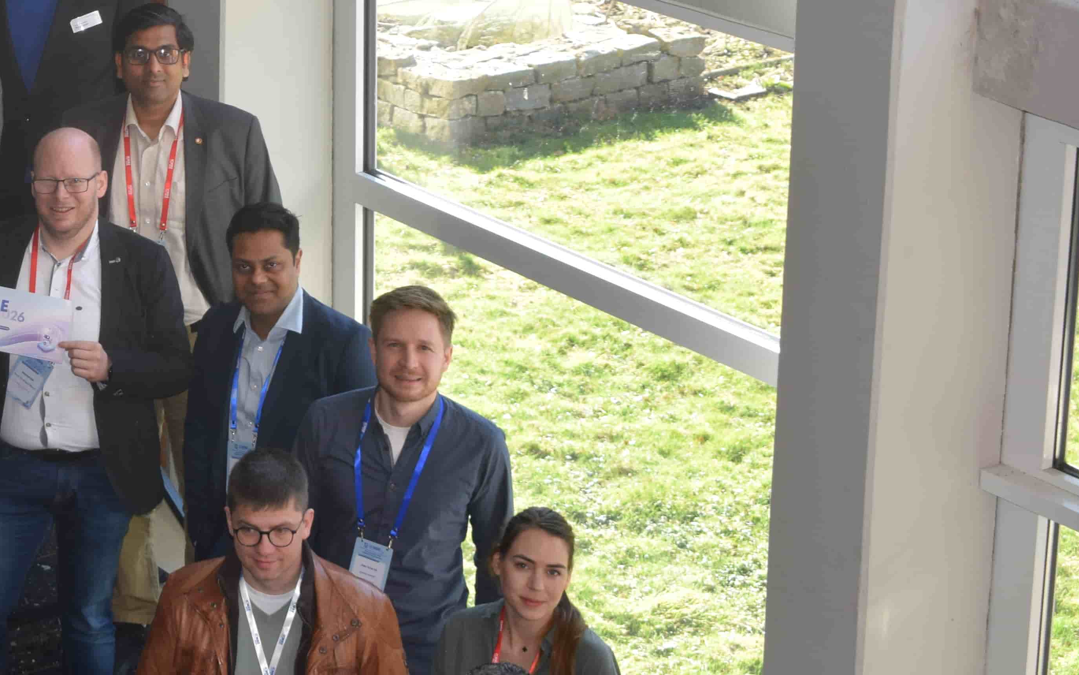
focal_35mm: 97
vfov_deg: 13.3
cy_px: 63
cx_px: -80
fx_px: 2856
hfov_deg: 20.5
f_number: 5.6
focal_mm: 29
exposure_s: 1/125
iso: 250
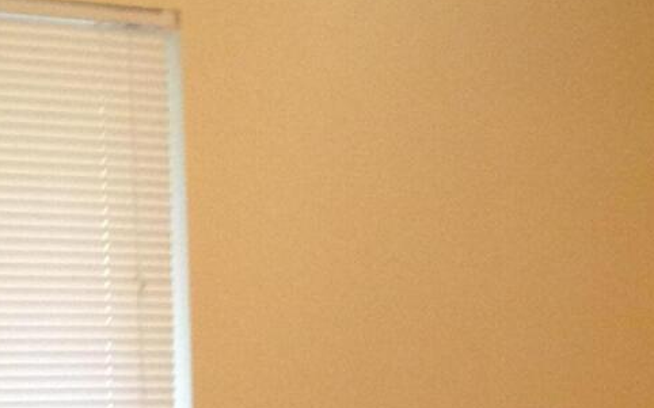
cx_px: 547
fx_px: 2744
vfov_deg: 8.3
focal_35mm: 154
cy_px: 664
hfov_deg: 13.5
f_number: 2.4
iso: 200
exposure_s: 1/20
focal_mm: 4.28
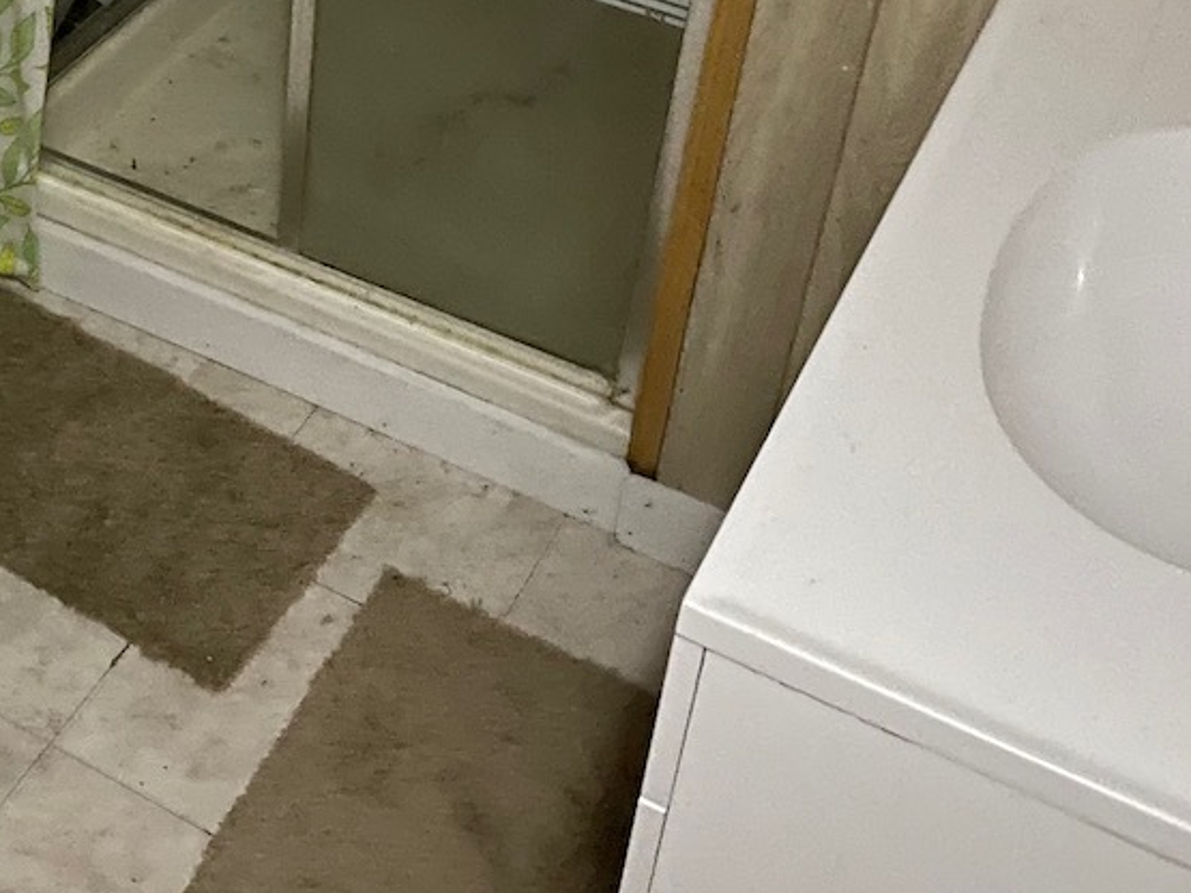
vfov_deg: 23.5
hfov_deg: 31.3
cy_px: 26
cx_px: 219
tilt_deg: -35.8
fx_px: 2064
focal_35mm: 60
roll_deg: -1.7
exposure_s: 1/8
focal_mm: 4.2
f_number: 1.6
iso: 500
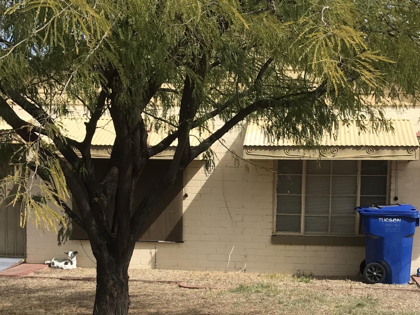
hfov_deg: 32.2
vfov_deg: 24.1
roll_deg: -0.7
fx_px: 728
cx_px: 230
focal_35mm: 60
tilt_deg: -4.6
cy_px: 238
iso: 20
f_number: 1.8
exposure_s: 1/2179
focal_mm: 3.99
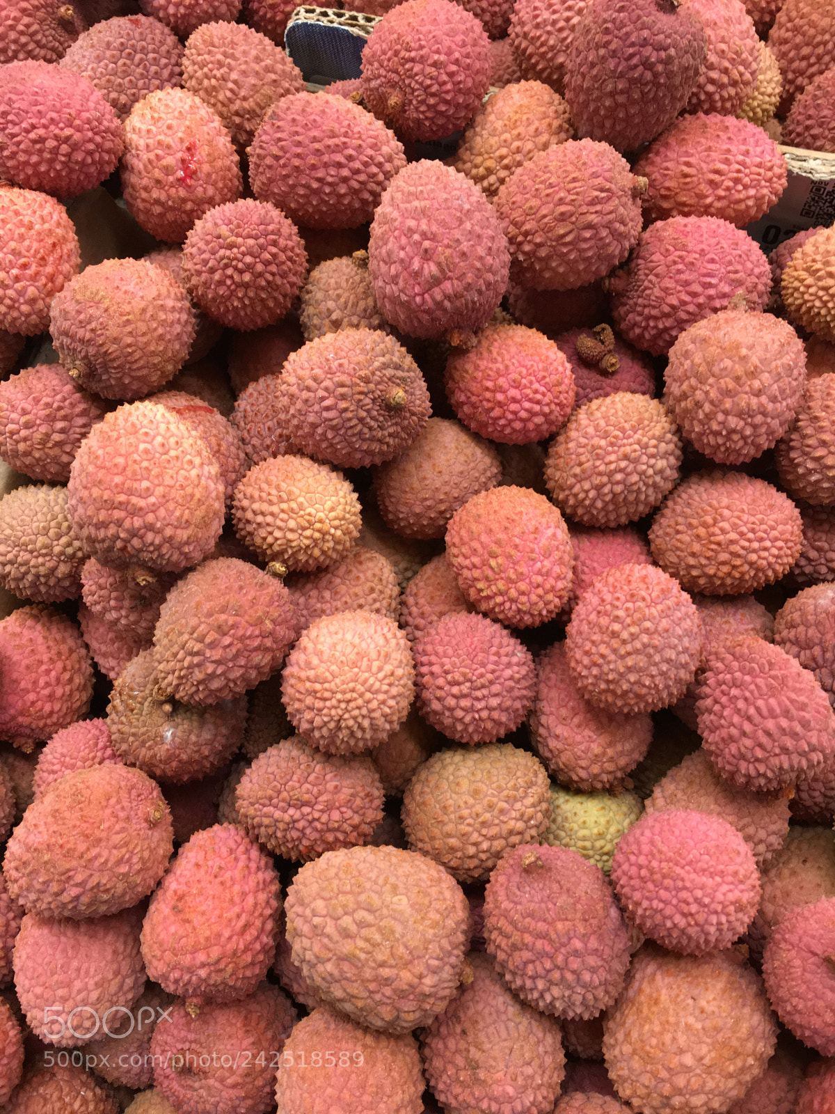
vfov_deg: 61.7
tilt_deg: -53.8
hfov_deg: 48.2
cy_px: 557
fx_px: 933
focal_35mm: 29
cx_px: 418
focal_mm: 4.15
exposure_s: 1/33
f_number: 2.2
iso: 80
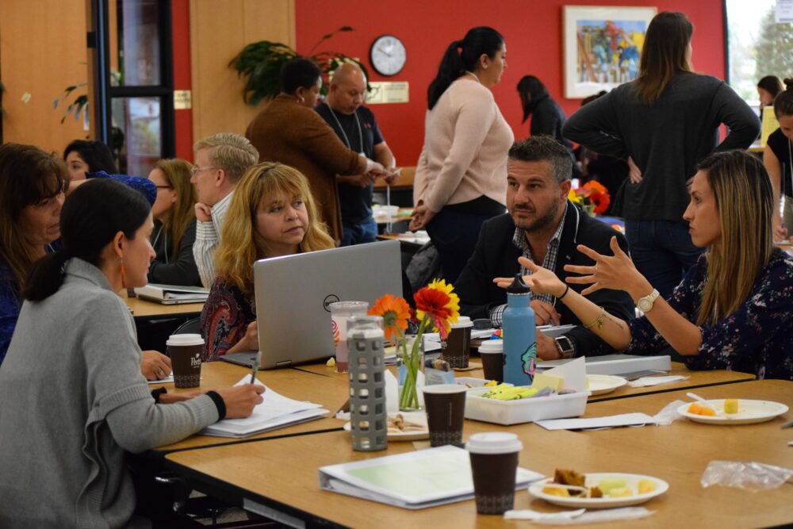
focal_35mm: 82
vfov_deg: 16.6
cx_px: 396
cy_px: 264
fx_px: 1817
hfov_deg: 24.6
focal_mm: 55
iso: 3200
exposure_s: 1/250
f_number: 4
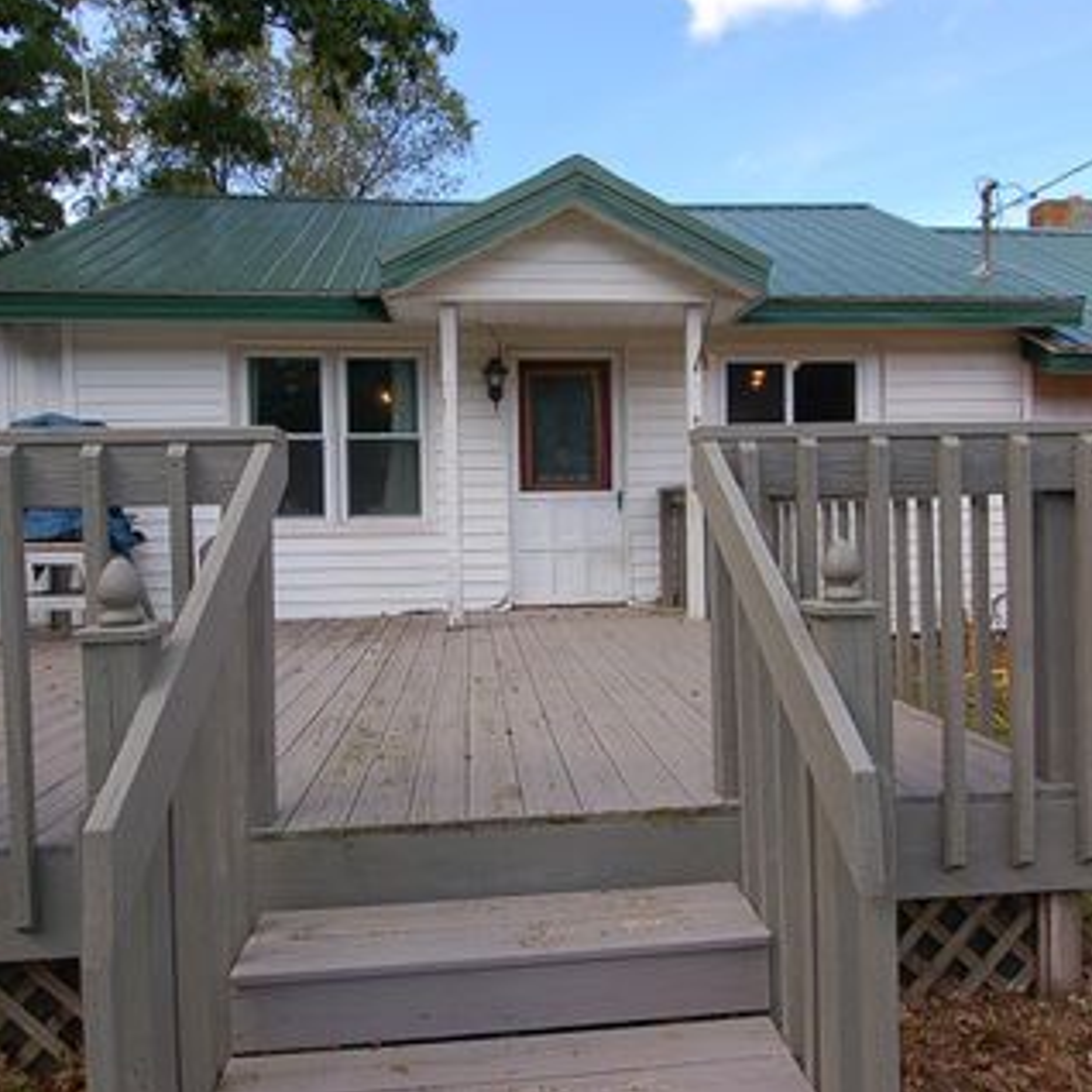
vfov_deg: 65.0
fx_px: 857
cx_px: 580
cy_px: 529
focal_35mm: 24
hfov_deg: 65.0
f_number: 7.1
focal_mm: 12
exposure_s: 1/200
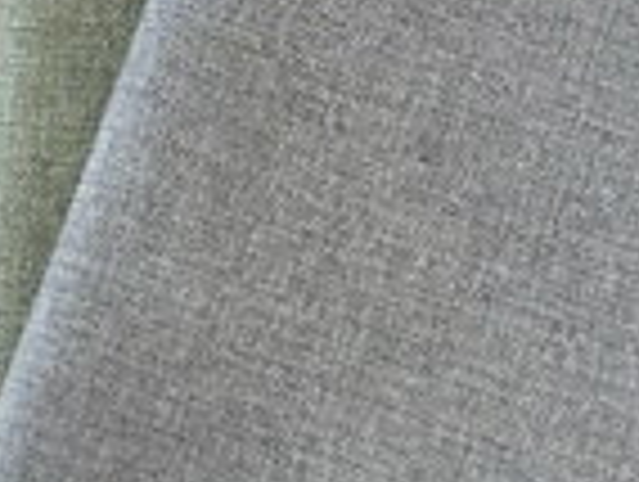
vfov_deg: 16.2
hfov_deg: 21.7
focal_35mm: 90
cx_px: 225
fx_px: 1664
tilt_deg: -75.2
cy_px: 16
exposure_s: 1/593
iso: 100
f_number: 1.78
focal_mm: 6.76
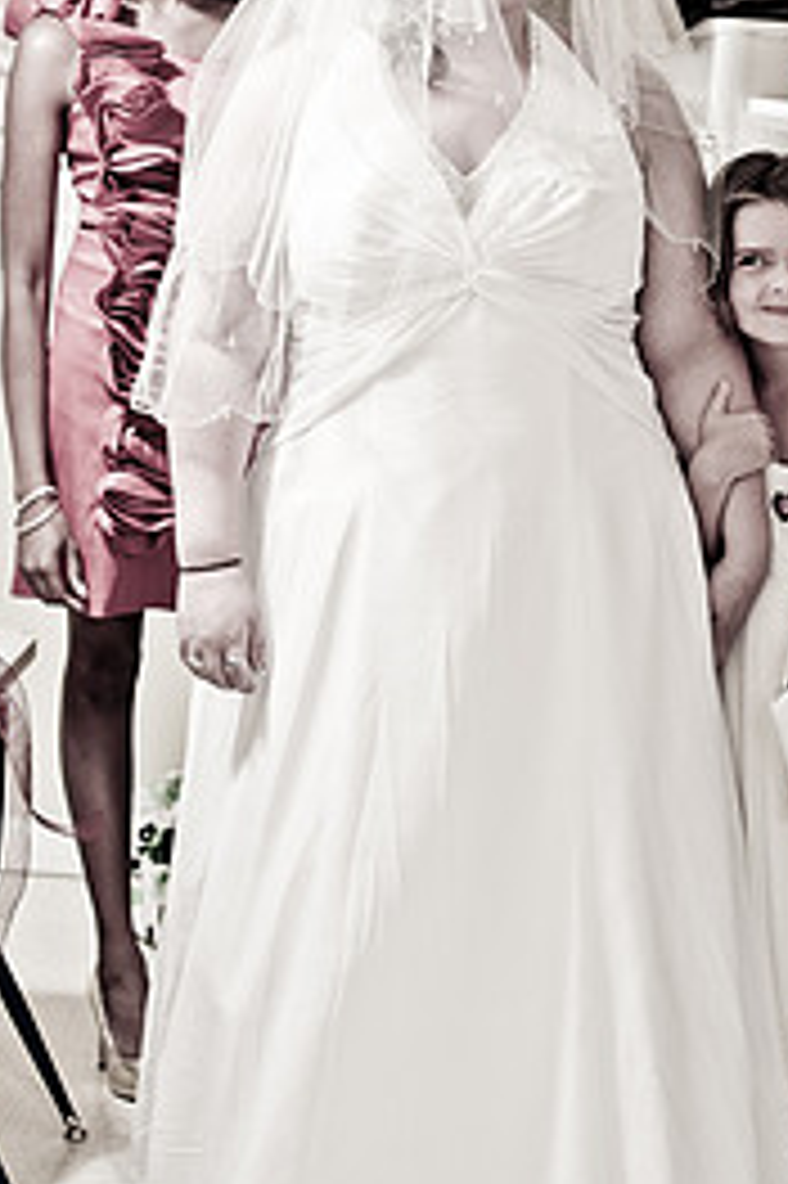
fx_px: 2954
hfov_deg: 15.2
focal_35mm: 90
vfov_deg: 22.6
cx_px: 516
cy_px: 455
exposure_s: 1/25
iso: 200
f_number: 1.8
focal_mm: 35
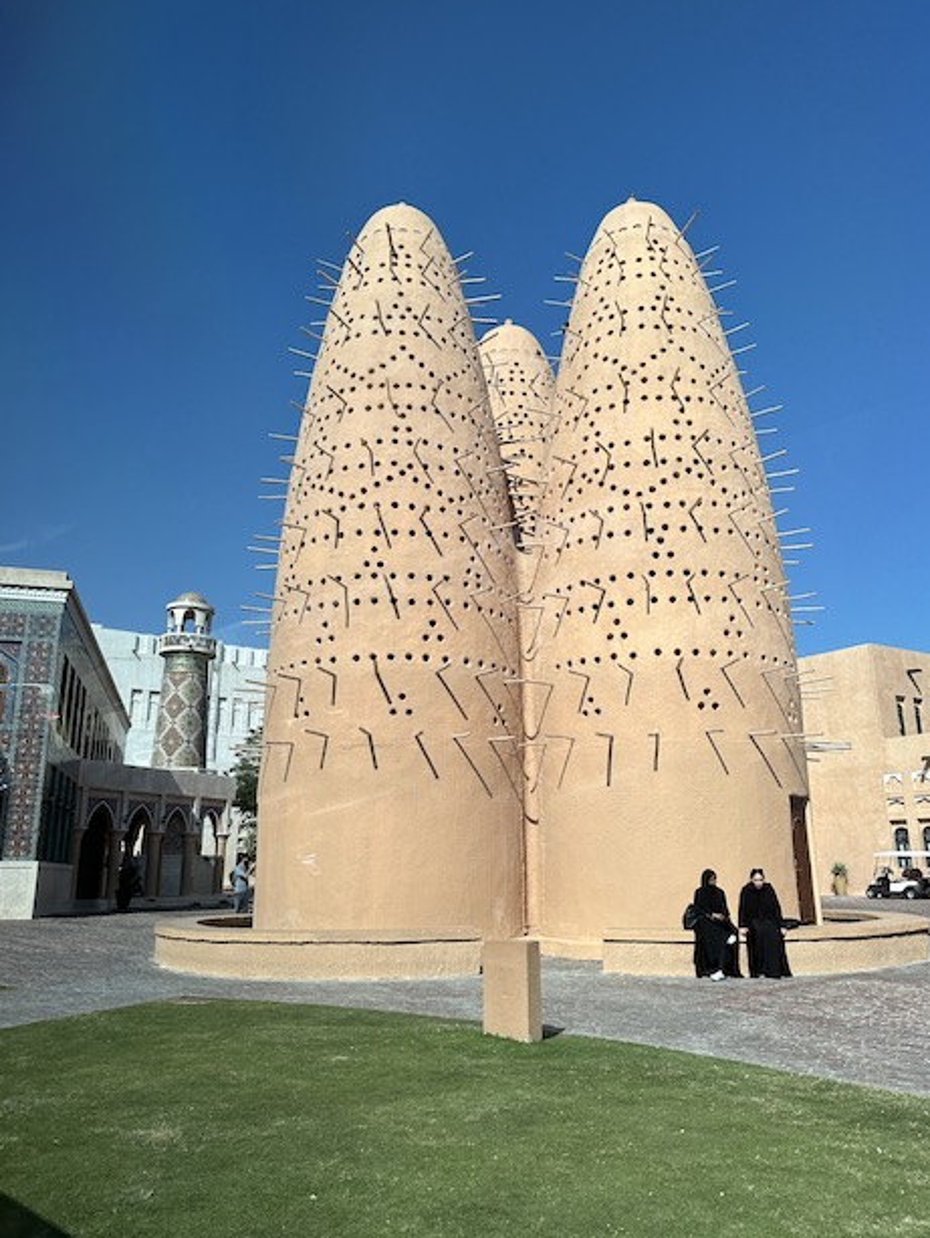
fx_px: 895
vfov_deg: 69.4
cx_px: 468
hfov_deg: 54.9
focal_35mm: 25
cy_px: 637
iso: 80
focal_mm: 6.86
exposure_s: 1/1321
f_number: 1.78
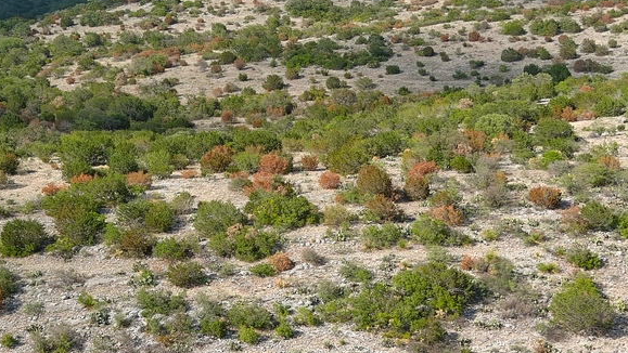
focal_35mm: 85
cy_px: 248
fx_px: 1416
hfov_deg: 24.9
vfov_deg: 14.2
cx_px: 226
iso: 100
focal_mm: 10.57
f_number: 2.8
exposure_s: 1/800
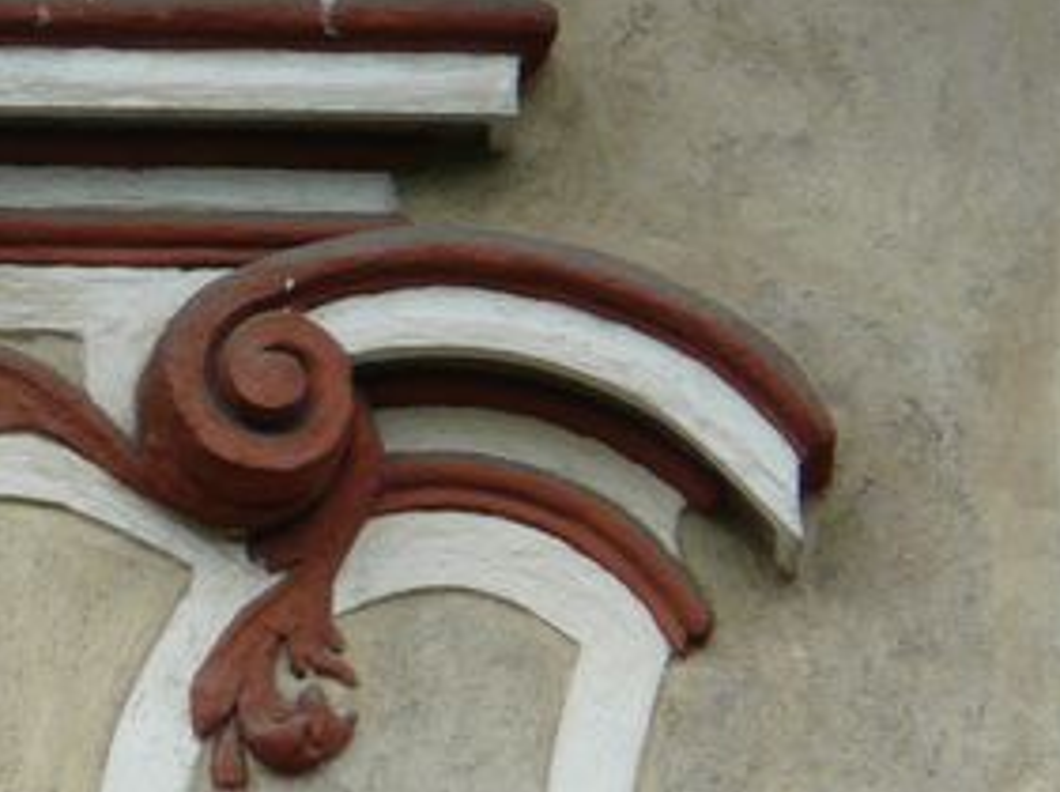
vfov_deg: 1.0
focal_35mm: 1426
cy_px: 509
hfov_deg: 1.4
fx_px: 43611
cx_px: -370
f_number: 5
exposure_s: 1/200
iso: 100
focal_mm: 82.1
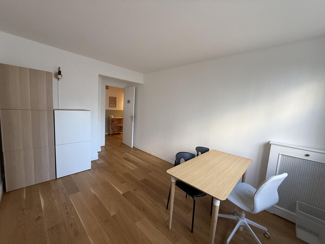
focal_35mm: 14
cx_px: 162
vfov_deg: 85.7
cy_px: 122
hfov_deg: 102.1
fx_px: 131
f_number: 2.2
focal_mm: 2.22
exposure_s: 1/99
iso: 250
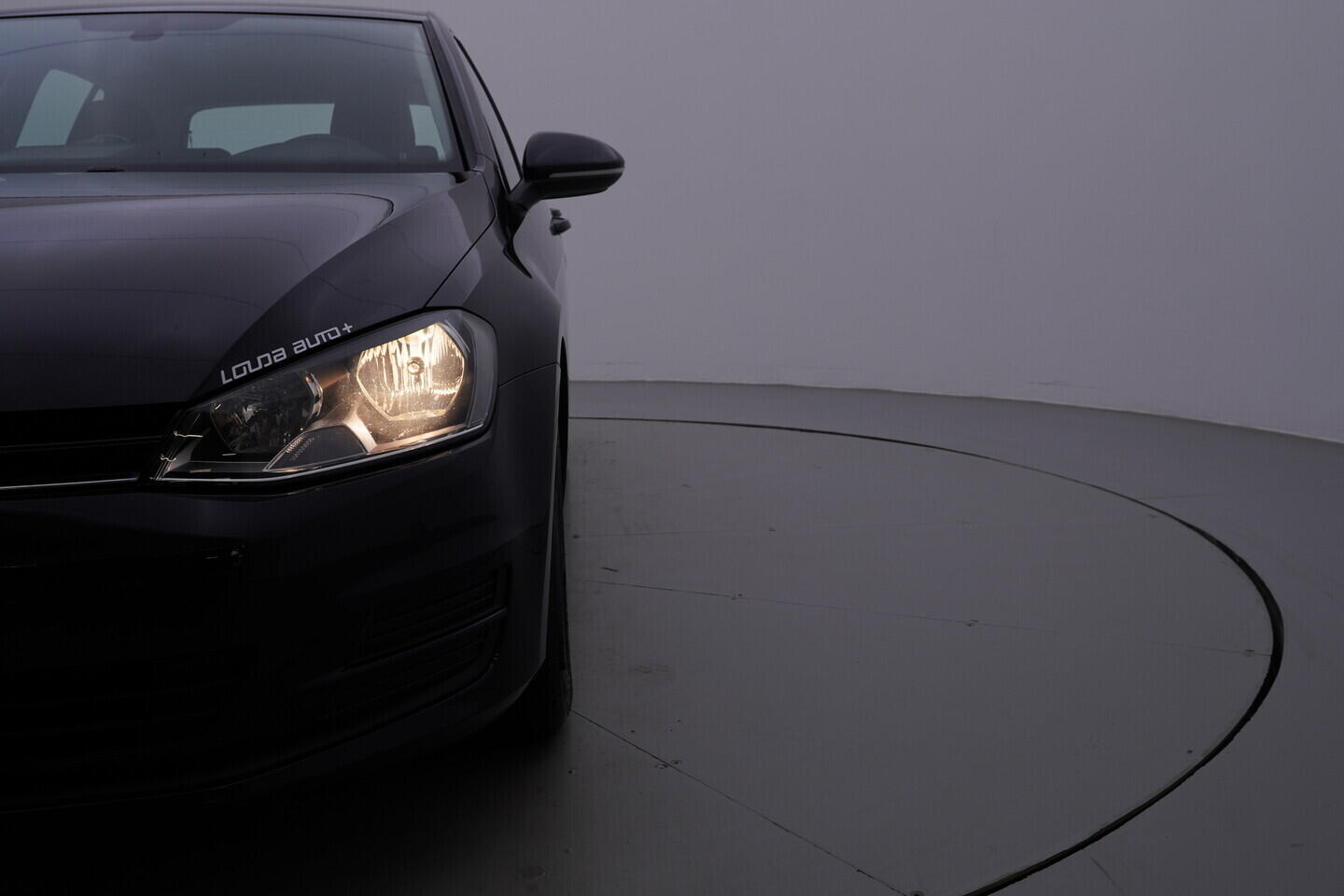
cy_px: 448
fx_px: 1344
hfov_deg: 53.1
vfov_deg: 36.9
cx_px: 672
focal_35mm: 36
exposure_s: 1/200
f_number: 6.3
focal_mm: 24
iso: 125
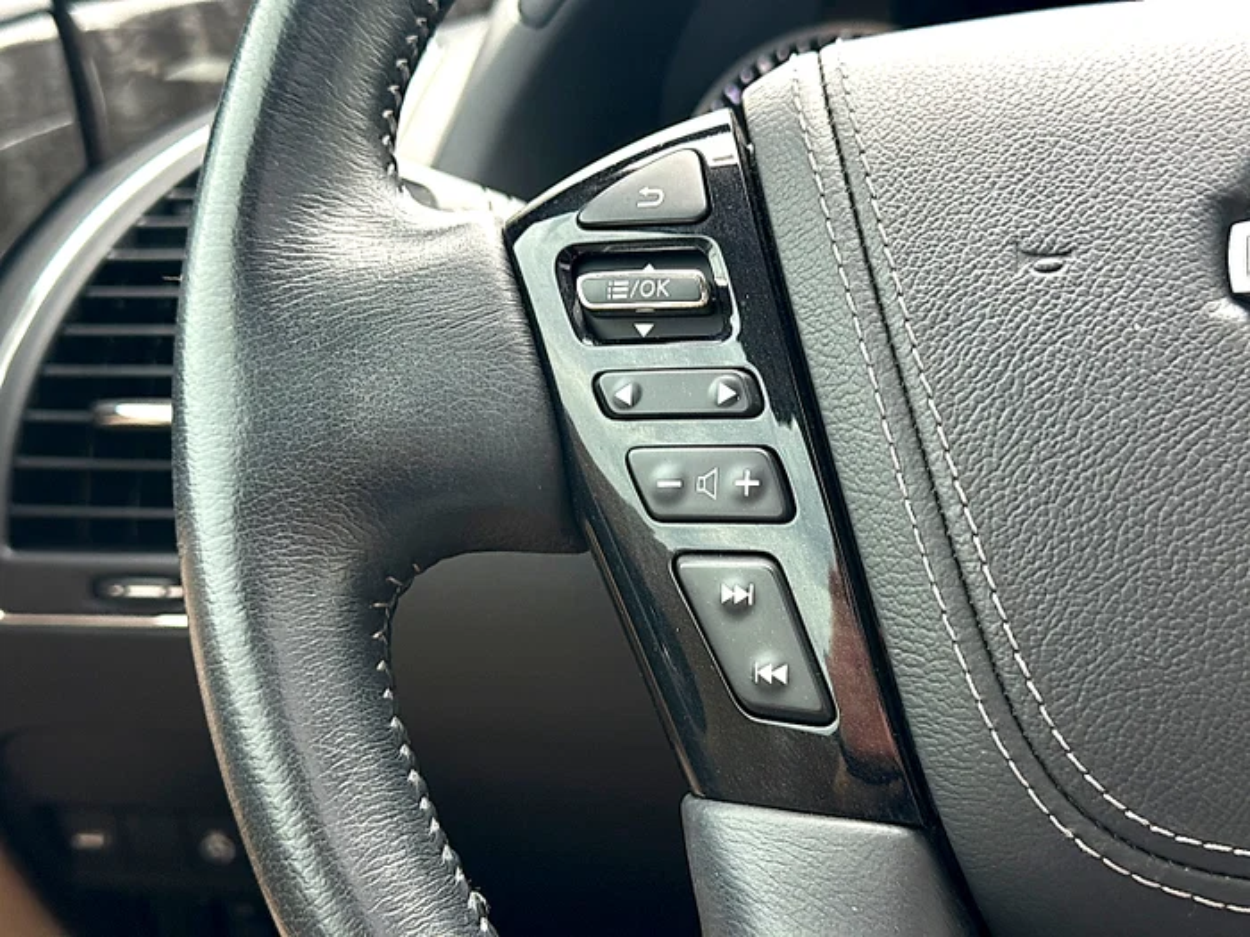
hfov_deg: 39.7
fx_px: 1733
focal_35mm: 48
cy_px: 468
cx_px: 625
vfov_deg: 30.3
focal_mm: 6.86
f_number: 1.78
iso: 64
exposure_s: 1/121
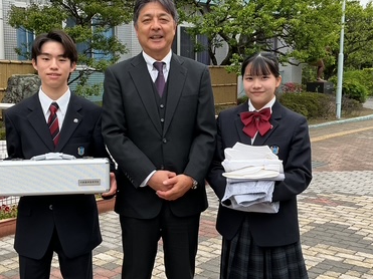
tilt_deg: -7.7
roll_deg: +0.3
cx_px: 173
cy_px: 145
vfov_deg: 29.1
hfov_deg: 38.2
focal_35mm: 50
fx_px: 539
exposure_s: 1/348
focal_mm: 3
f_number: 1.8
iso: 25
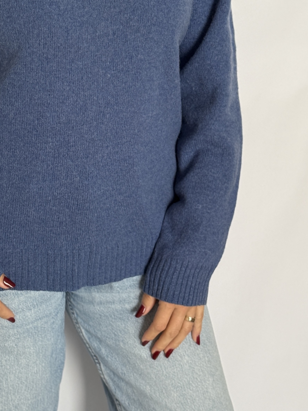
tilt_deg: -19.7
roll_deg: -1.9
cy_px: 143
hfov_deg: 17.8
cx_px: 57
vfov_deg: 23.7
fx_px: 973
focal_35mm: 82
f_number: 1.78
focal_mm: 6.76
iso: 160
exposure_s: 1/60
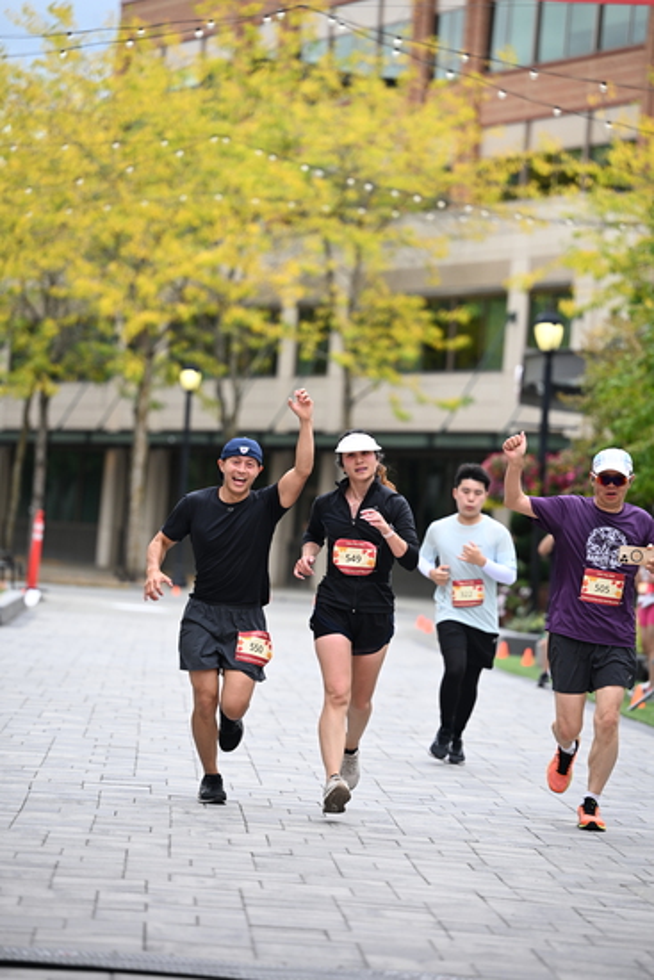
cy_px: 490
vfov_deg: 15.2
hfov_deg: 10.2
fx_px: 3676
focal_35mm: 135
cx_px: 327
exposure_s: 1/2500
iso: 640
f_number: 2.8
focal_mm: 135
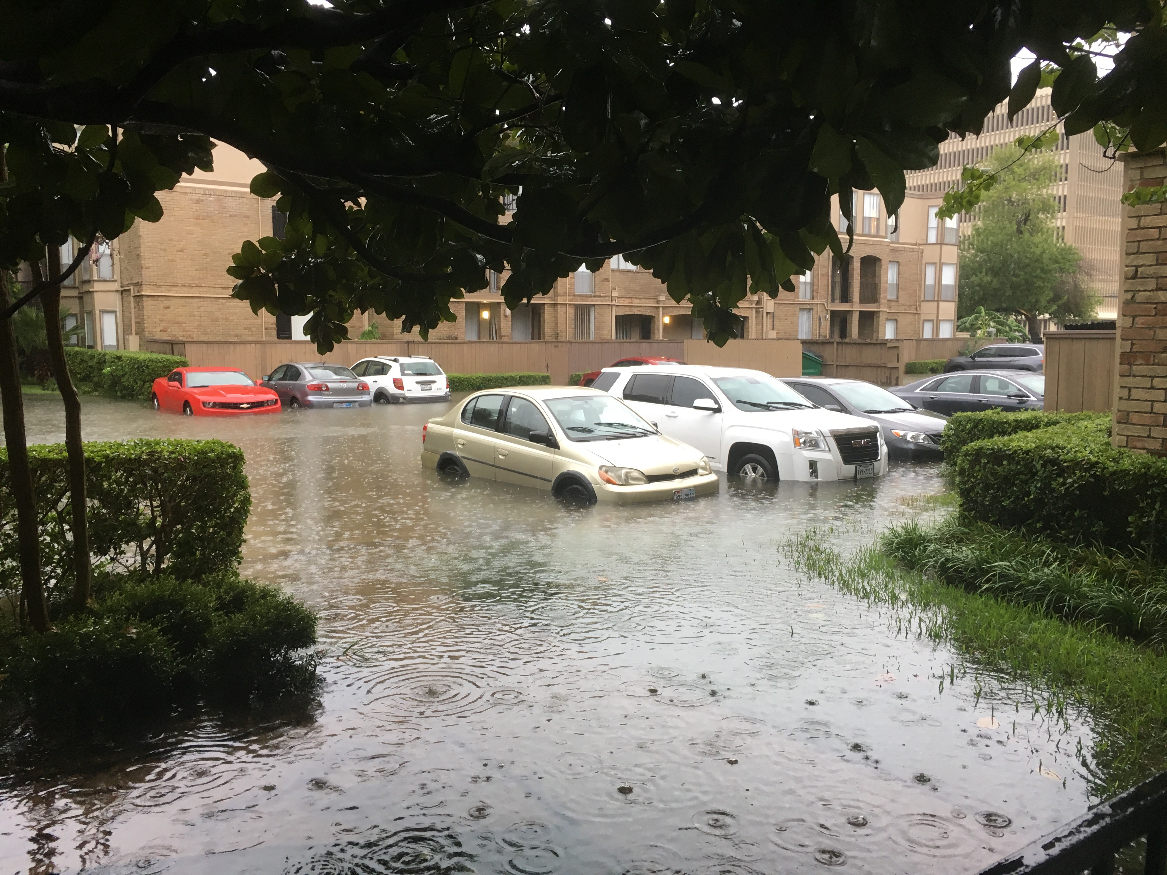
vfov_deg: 48.2
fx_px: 978
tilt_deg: -5.5
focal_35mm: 29
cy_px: 438
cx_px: 584
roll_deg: -0.8
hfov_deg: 61.7
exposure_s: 1/30
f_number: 2.2
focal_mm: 4.15
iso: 64
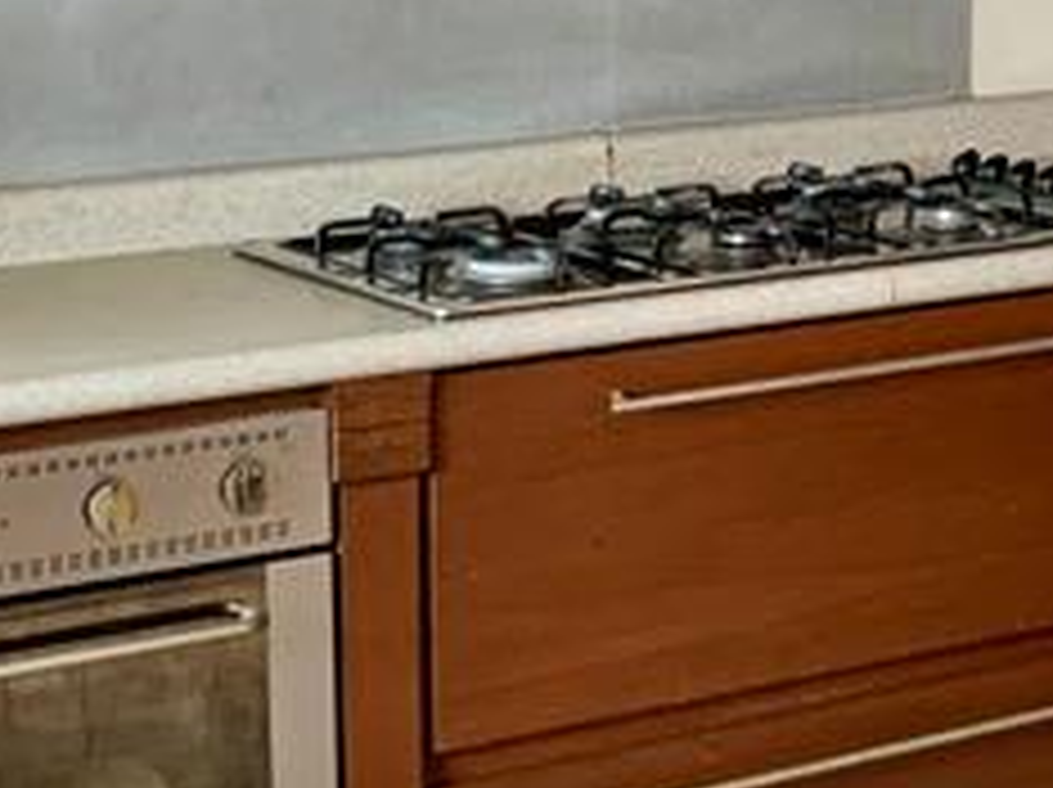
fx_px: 3464
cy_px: -59
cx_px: 1269
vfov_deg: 12.8
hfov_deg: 16.6
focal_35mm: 114
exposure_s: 1/60
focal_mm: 4.25
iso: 200
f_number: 1.8
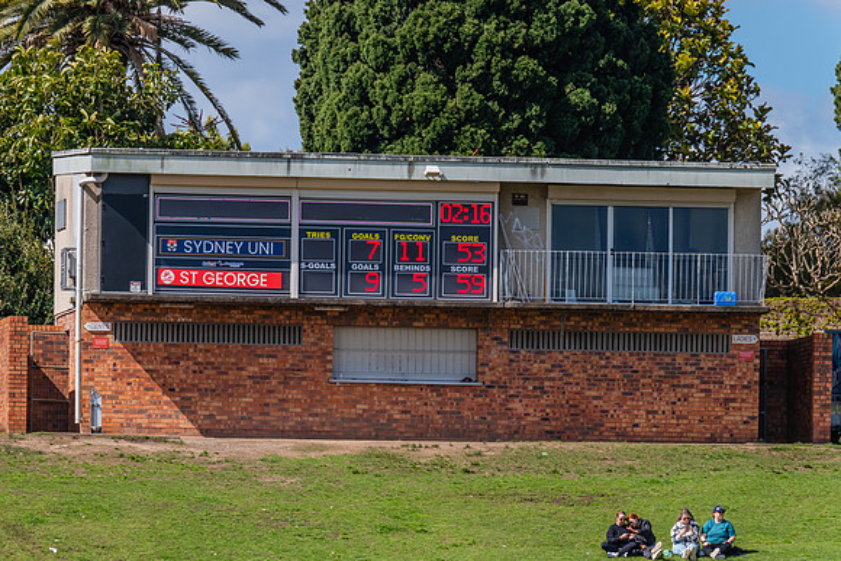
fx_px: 10958
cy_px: 264
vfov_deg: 2.9
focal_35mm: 469
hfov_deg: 4.4
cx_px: 398
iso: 800
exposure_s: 1/1600
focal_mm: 420
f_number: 8
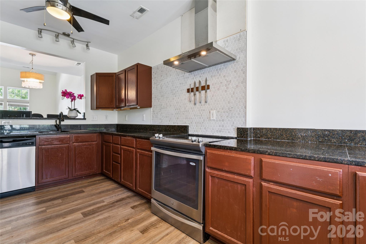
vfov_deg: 72.4
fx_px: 167
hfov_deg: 95.3
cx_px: 183
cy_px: 122
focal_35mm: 16
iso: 100
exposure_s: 1.3
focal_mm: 16.4
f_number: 13
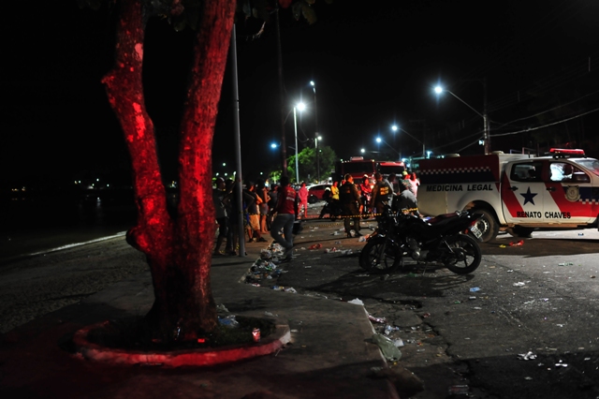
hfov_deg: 39.6
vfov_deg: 27.0
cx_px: 300
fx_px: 831
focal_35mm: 50
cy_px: 200
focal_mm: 50
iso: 2000
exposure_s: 1/30
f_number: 2.8
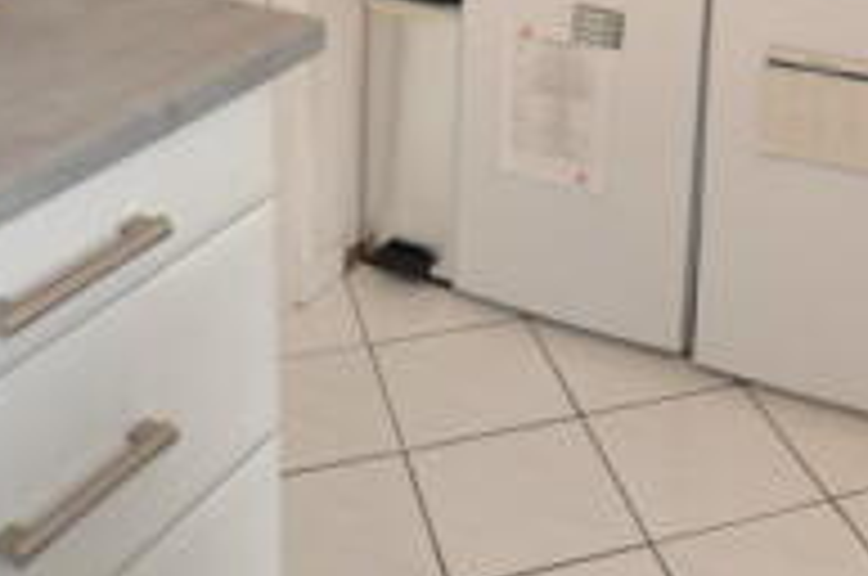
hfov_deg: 38.6
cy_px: -194
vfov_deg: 23.1
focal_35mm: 51
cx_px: 553
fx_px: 1228
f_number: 4
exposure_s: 1/60
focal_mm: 10
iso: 800
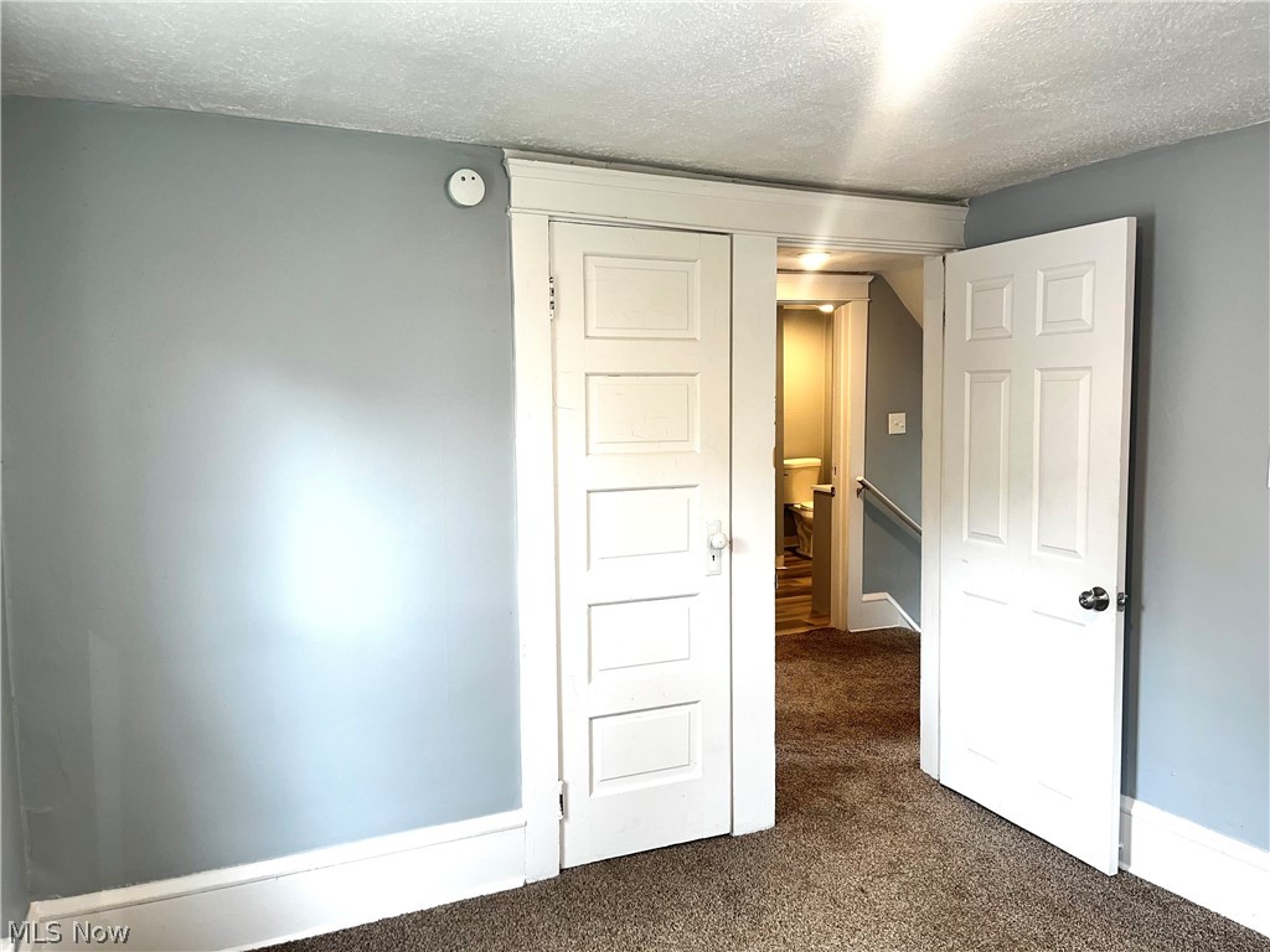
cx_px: 635
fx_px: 954
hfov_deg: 67.3
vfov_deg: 53.1
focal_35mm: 26
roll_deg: +0.5
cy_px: 476
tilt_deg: -5.5
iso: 40
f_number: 1.6
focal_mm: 5.1
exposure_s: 1/22
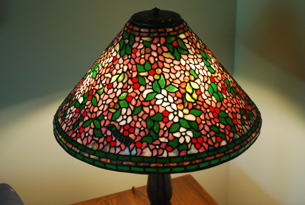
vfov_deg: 22.7
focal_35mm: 60
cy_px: 102
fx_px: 509
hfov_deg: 33.4
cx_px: 152
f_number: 4.5
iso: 800
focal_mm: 40
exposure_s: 1/30
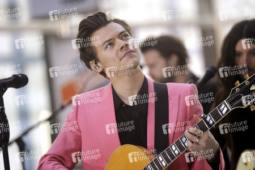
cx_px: 128
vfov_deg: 4.6
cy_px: 85
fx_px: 2125
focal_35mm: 300
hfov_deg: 6.9
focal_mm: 300
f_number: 5
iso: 1000
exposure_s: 1/800
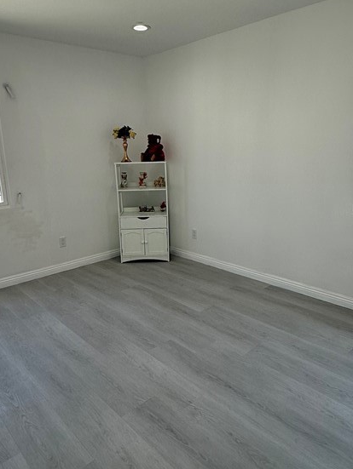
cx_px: 176
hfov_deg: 53.1
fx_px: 353
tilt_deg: -11.0
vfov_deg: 67.2
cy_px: 225
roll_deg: +0.7
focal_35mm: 26
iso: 50
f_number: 2.2
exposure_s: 1/147
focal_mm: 2.22
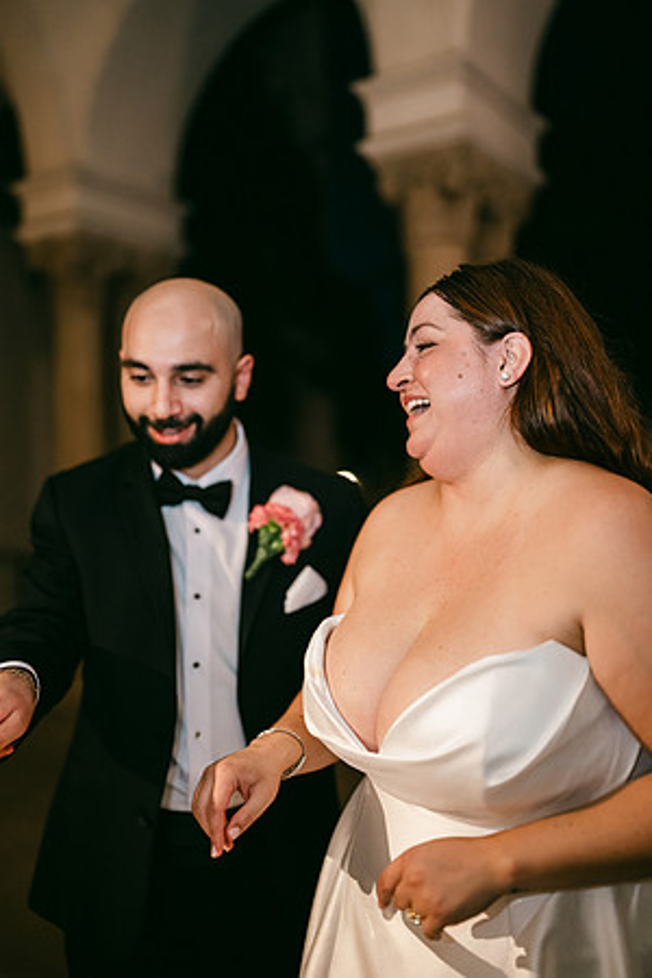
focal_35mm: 35
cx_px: 326
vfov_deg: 54.4
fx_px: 951
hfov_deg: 37.9
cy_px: 489
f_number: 1.2
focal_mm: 35
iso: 1250
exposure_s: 1/125
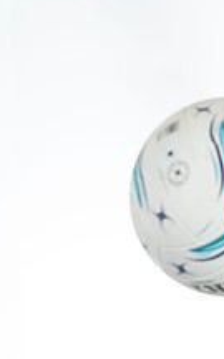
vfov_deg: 5.6
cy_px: 317
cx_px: 531
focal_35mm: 374
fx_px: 3653
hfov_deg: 3.5
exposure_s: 1/160
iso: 320
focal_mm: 110
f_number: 5
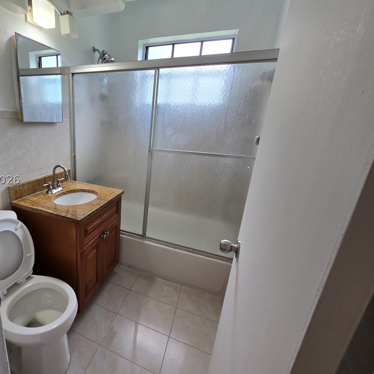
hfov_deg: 83.9
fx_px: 196
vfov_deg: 87.4
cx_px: 119
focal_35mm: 16
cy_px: 180
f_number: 2.2
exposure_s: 1/60
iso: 64
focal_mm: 2.2
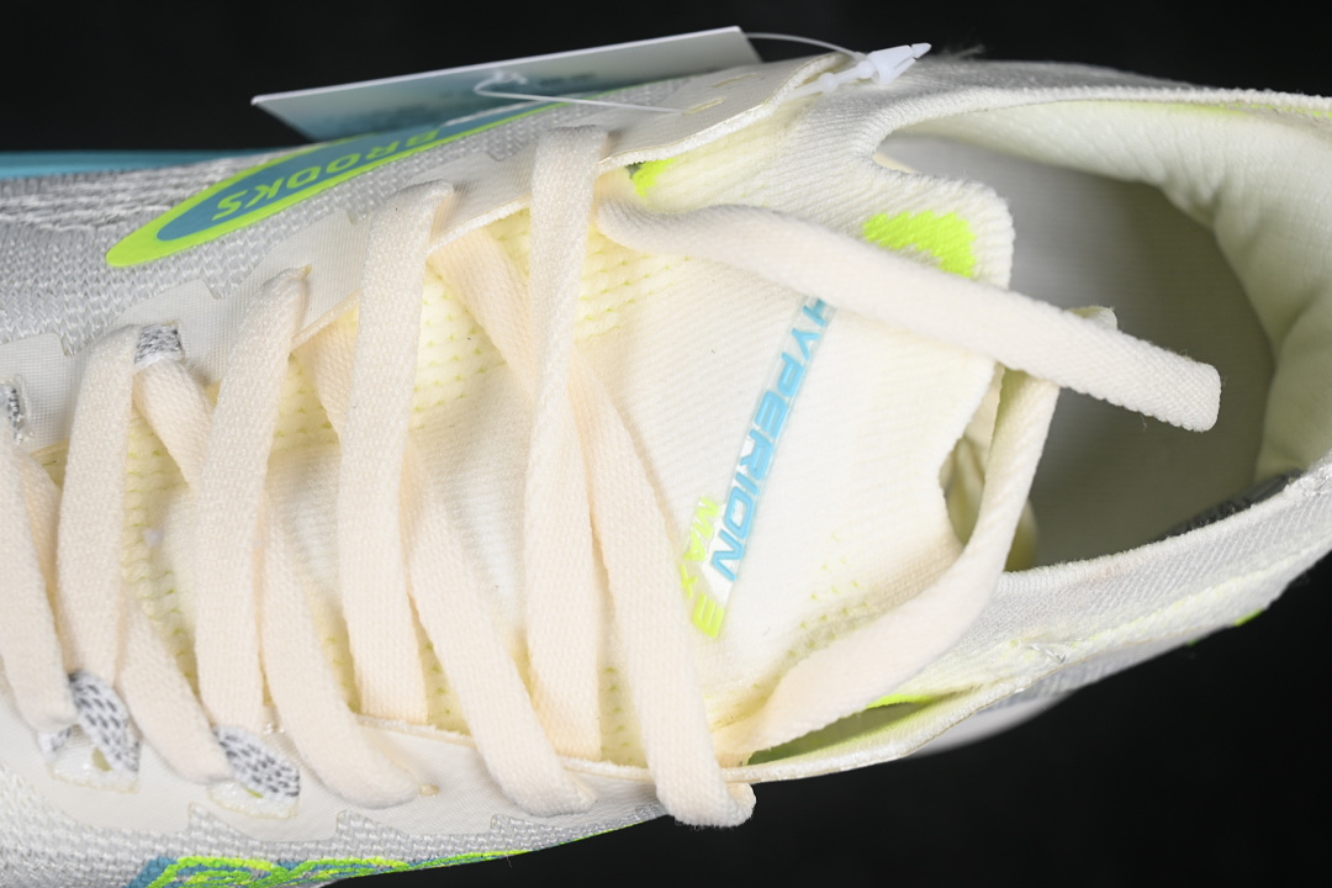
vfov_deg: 18.2
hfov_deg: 27.0
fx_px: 2775
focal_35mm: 75
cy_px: 444
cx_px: 666
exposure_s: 1/80
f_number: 7.1
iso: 160
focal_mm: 50
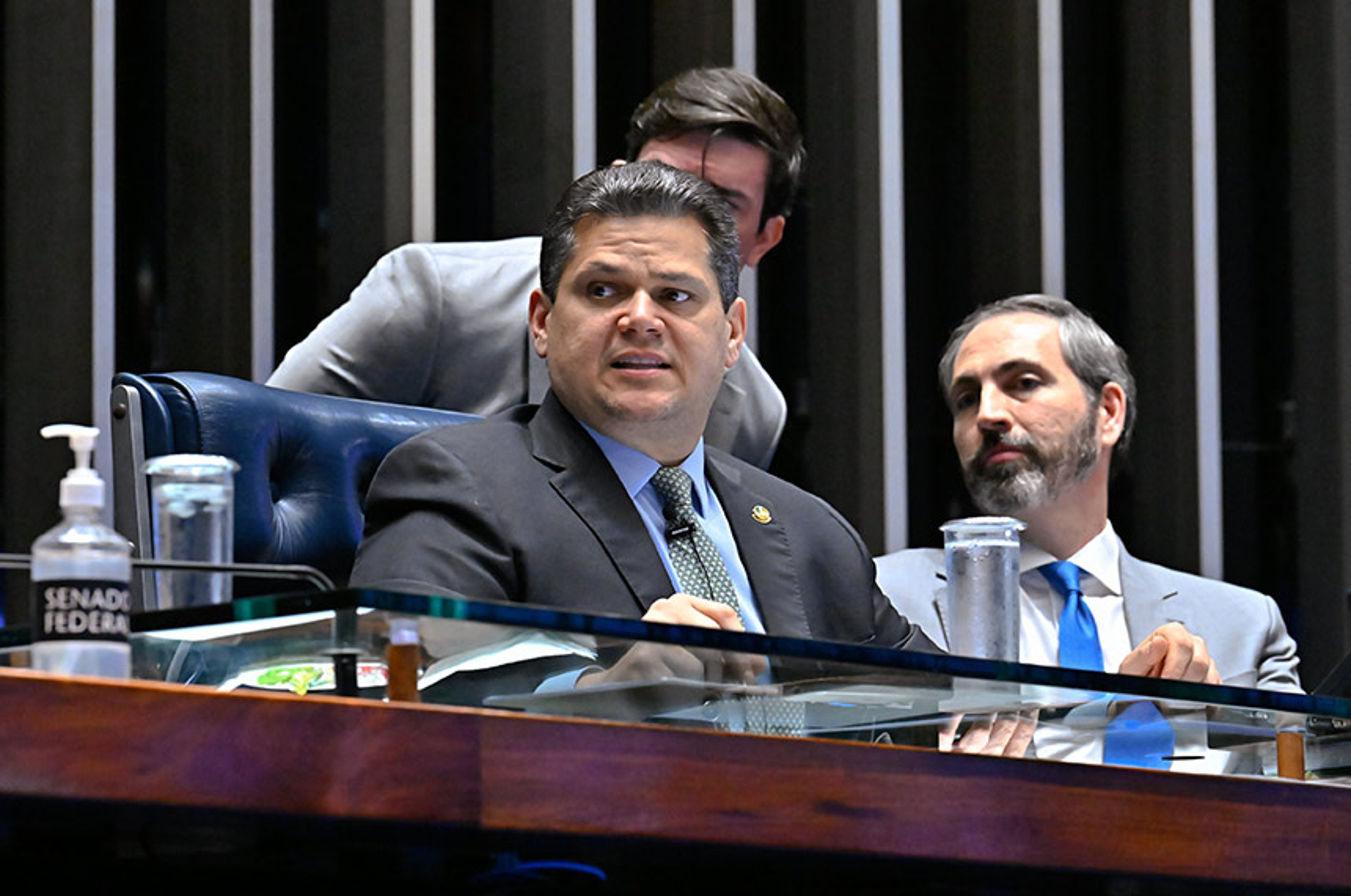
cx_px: 676
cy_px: 448
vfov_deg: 6.8
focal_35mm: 200
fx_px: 7492
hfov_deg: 10.3
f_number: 7.1
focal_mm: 200
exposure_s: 1/150
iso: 6400
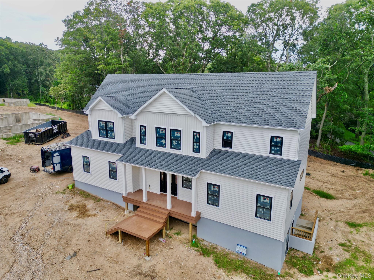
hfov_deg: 71.6
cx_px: 187
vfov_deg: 56.8
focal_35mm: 24
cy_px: 140
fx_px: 259
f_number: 1.7
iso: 200
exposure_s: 1/725
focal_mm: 6.72
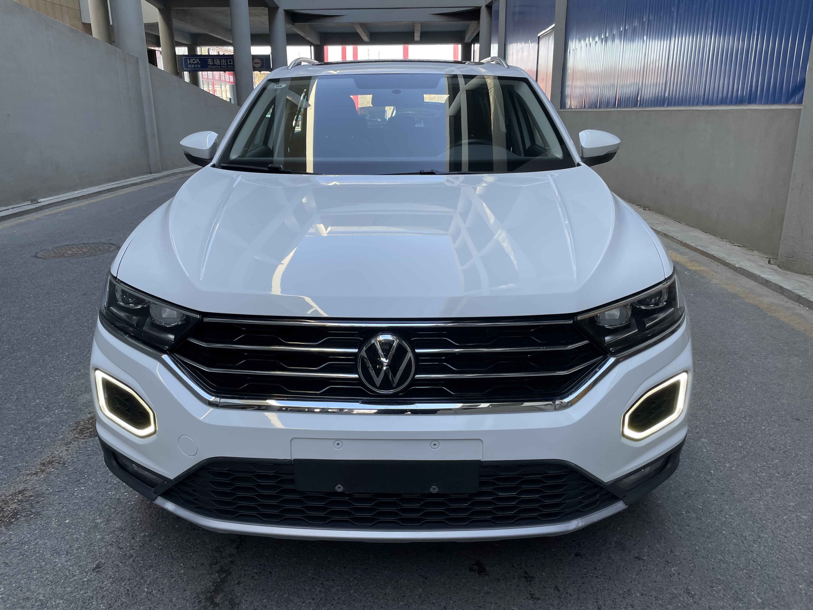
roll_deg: +0.8
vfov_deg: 53.1
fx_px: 611
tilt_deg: -14.8
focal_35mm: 26
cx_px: 406
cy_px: 305
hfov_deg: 67.3
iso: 32
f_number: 1.6
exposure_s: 1/194
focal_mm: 4.2
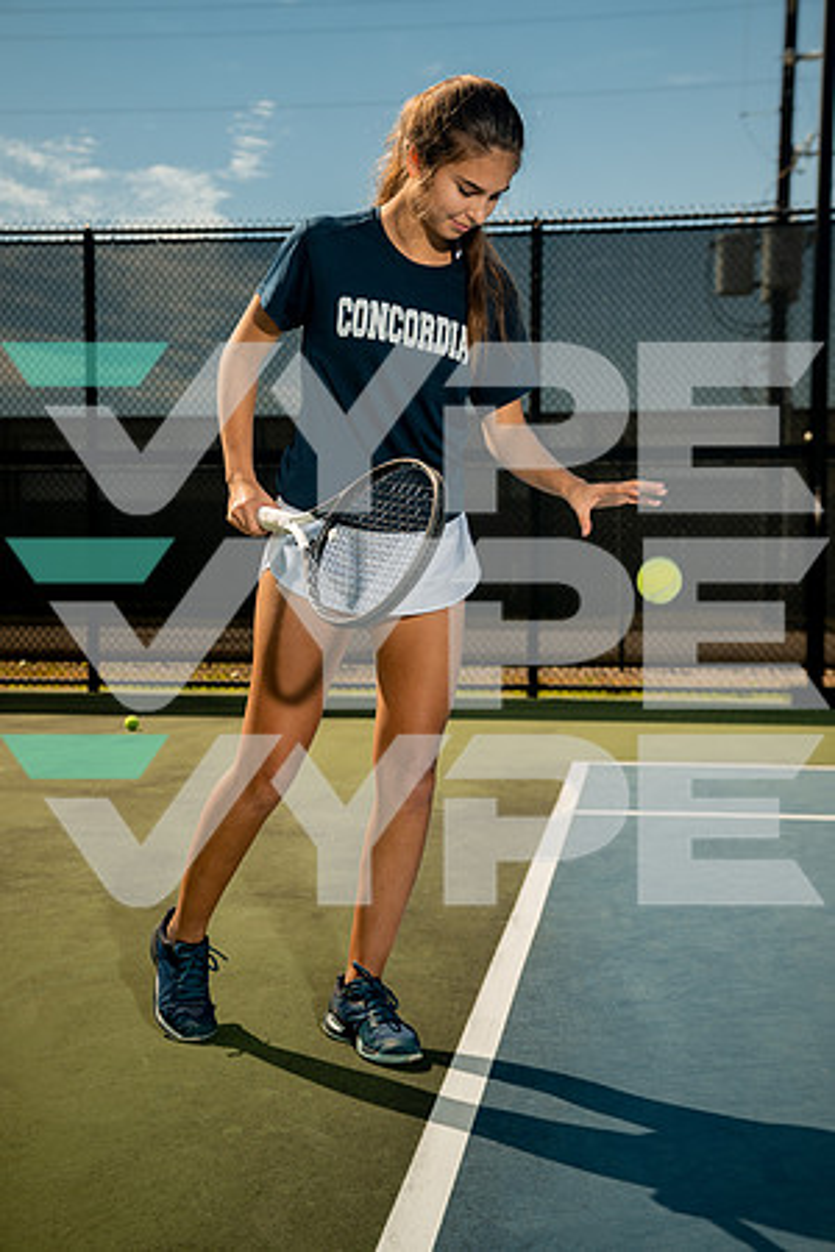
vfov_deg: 41.9
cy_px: 626
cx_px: 418
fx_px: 1635
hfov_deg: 28.6
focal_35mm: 47
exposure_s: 1/250
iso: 100
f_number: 4.5
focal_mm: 47
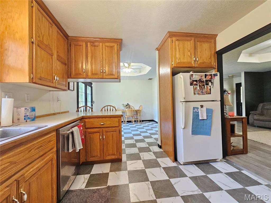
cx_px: 136
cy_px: 102
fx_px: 102
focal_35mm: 13
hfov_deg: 106.2
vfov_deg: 89.9
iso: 320
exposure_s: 1/40
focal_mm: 2.2
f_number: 2.2
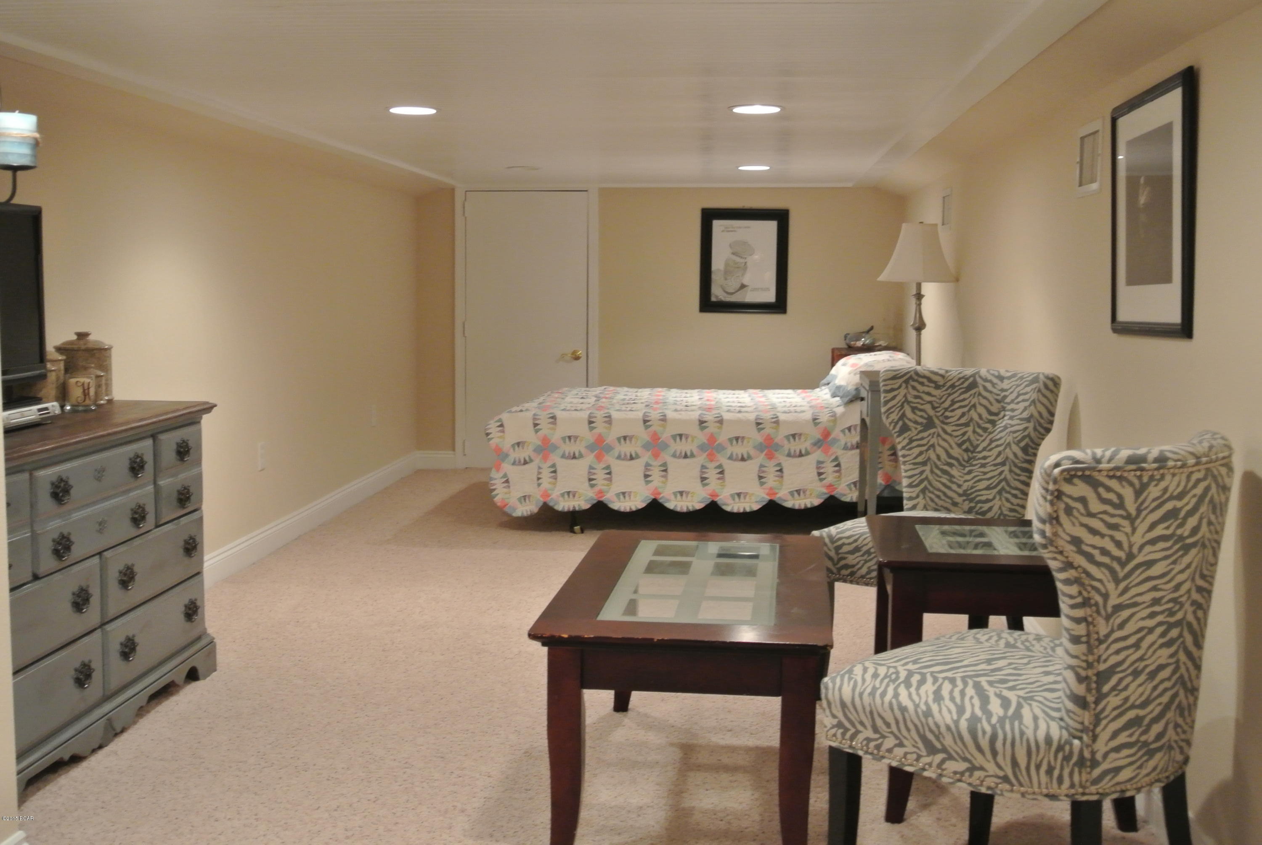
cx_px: 631
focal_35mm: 42
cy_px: 422
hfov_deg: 46.3
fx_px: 1474
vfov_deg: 32.0
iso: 800
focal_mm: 15.7
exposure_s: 1/13
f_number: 4.2
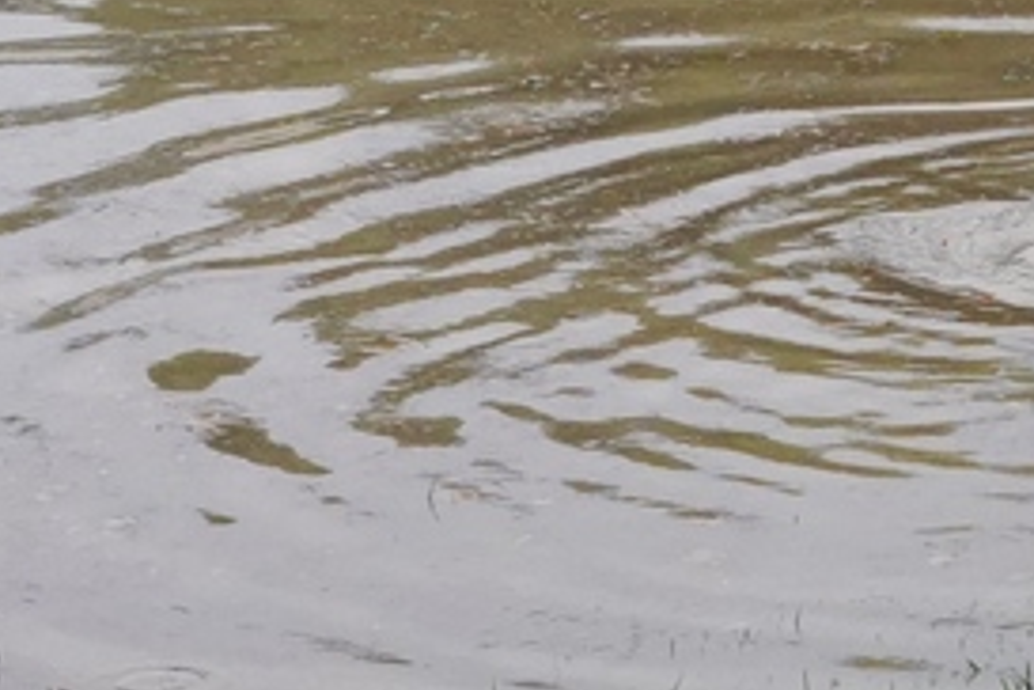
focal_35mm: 198
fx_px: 5687
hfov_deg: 10.2
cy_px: -311
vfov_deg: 6.8
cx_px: 1273
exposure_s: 1/1250
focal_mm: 45
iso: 8000
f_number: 20
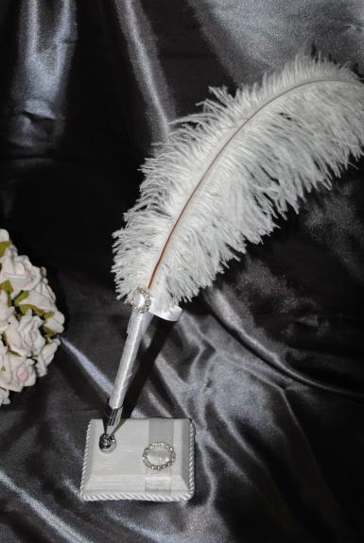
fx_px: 590
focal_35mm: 39
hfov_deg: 34.3
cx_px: 182
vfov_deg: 49.5
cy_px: 272
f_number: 4.2
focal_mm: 26
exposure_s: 1/125
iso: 100
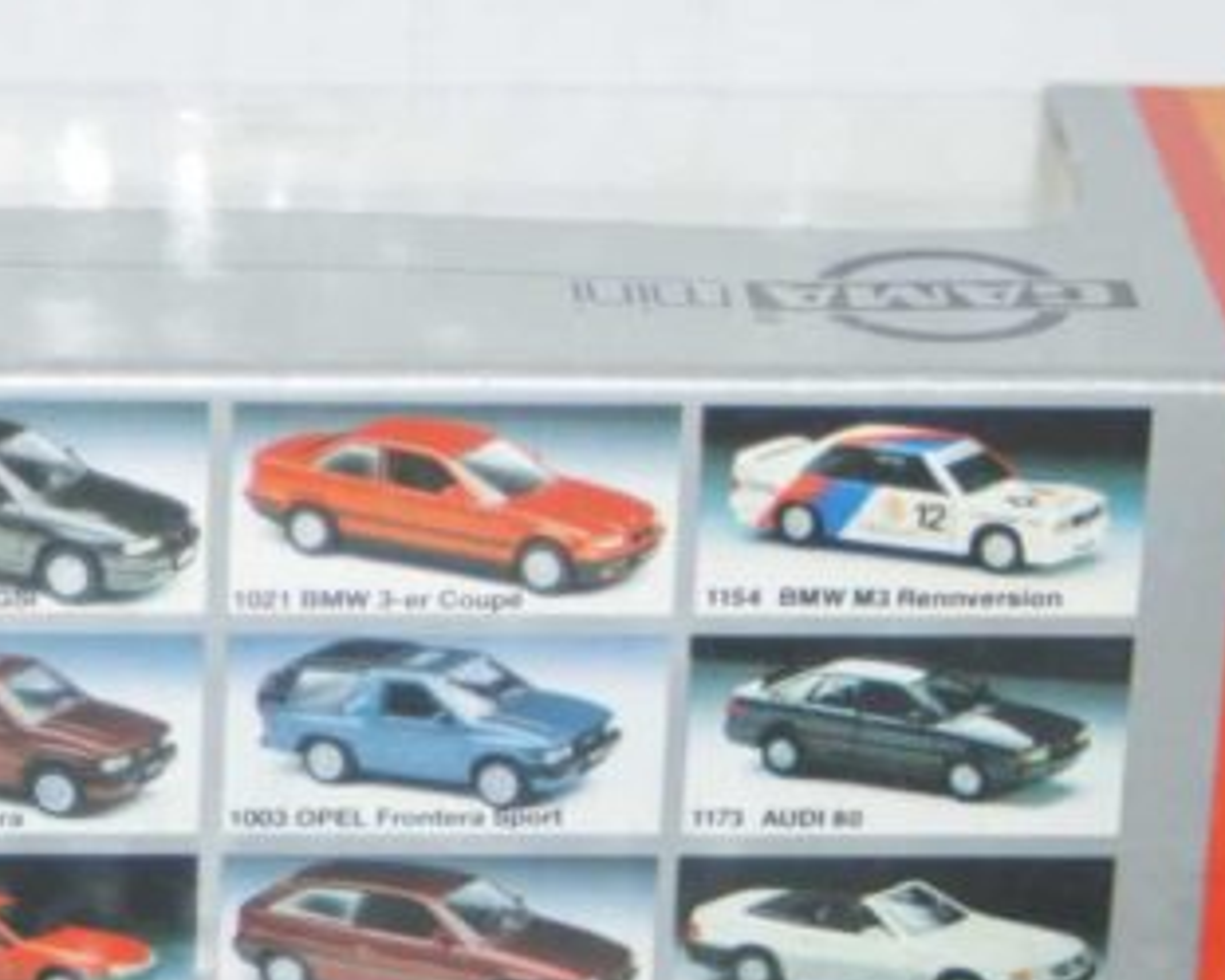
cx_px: 260
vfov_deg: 7.1
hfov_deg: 8.9
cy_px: 622
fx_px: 7870
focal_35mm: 217
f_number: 5.6
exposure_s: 1/60
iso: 800
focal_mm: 80
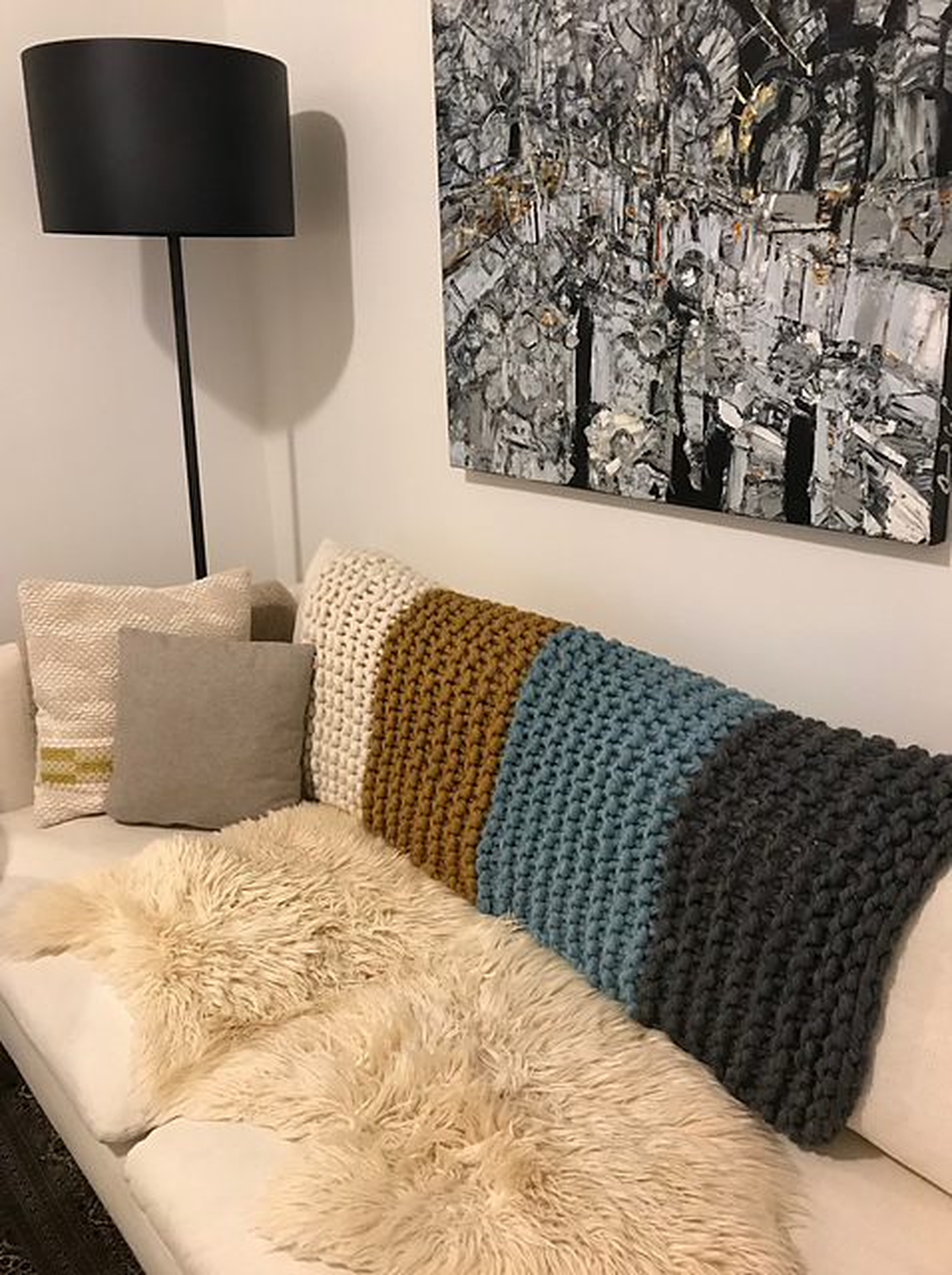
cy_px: 638
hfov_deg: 49.6
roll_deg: +1.0
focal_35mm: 28
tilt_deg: -18.5
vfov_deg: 63.5
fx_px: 1029
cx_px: 476
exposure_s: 1/11
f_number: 1.8
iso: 100
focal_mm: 3.99
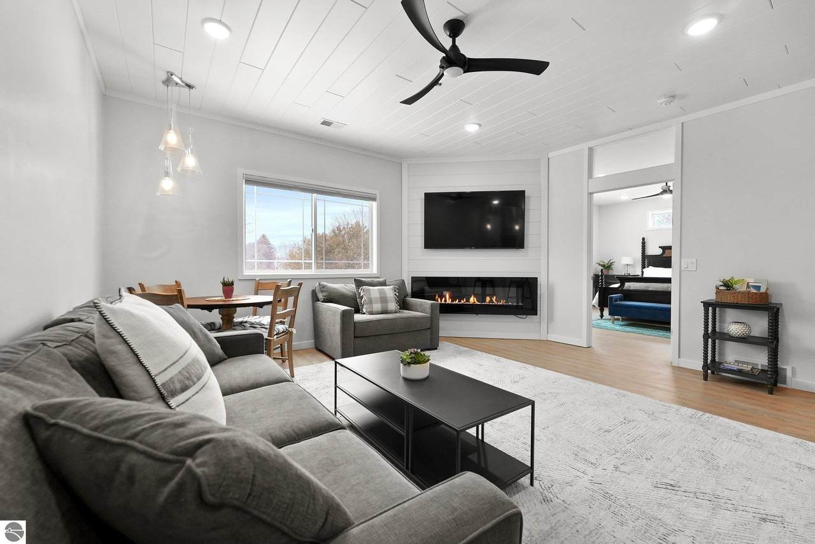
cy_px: 272
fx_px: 317
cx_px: 408
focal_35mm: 14
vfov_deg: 81.2
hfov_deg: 104.2
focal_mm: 14
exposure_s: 1/40
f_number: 7.1
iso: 2500
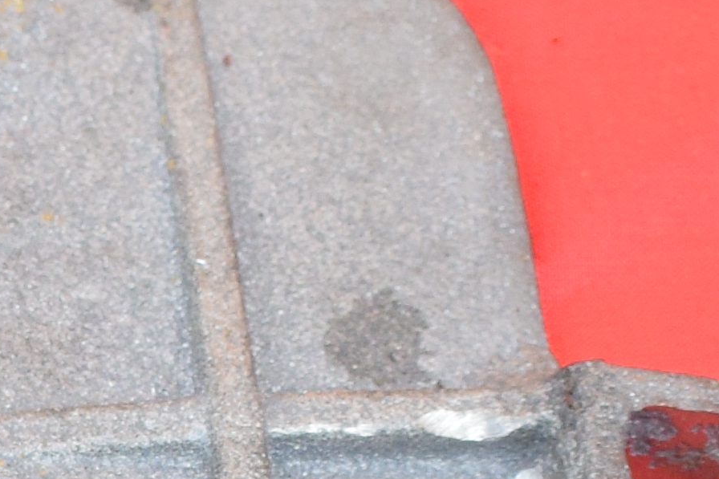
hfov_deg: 10.1
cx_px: -105
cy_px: 779
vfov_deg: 6.7
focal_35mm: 201
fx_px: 4013
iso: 1000
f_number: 5.6
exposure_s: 1/1000
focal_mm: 20
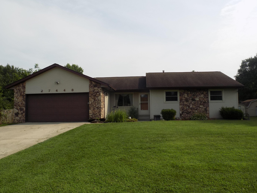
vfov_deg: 51.3
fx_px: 200
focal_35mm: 27
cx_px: 134
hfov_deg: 65.3
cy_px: 104
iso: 80
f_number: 3.1
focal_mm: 4.3
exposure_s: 1/1000
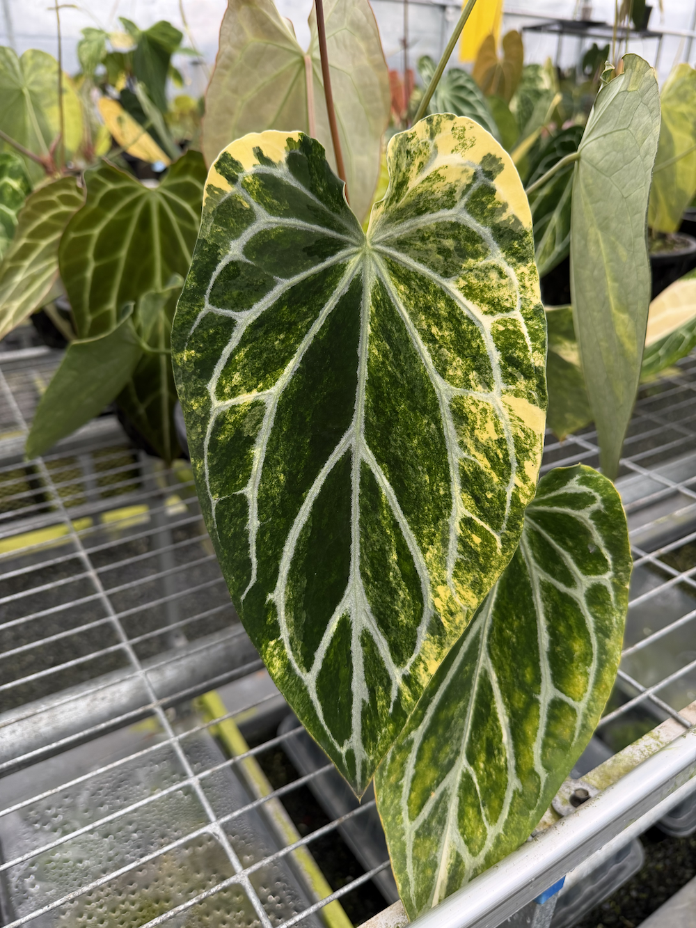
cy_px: 464
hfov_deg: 56.8
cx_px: 348
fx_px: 643
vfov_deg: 71.6
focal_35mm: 24
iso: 125
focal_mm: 6.76
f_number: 1.78
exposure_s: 1/121
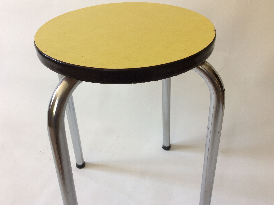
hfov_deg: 56.9
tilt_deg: -37.9
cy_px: 102
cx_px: 137
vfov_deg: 44.1
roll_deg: +3.4
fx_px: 253
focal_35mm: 32
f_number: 2.4
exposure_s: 1/50
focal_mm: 3.3
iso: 40
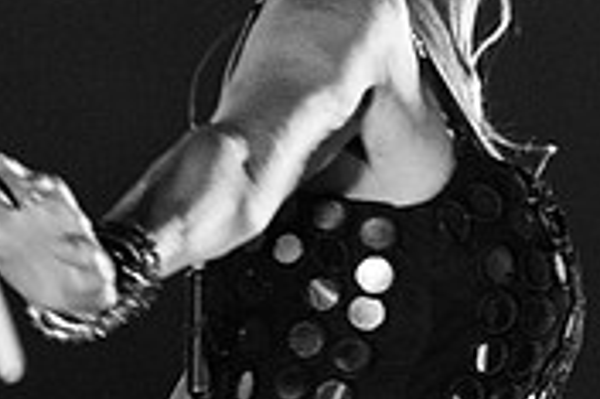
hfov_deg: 1.4
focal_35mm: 1465
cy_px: 94
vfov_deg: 0.9
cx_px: 415
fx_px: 24393
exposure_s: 1/160
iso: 4000
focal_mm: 370
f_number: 6
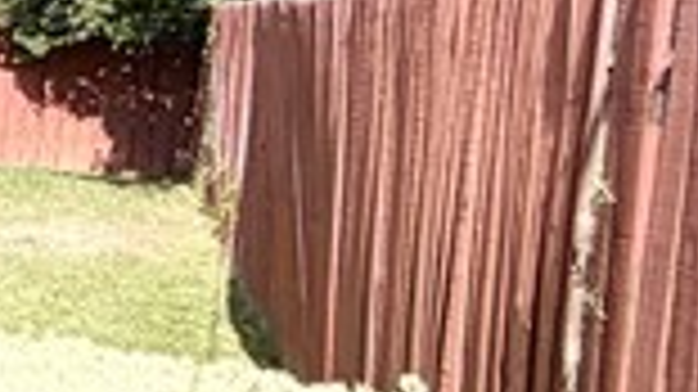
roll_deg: -0.7
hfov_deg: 12.0
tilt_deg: -2.5
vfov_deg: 12.0
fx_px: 1868
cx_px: -1319
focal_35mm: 101
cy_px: 135
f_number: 2.2
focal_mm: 2.22
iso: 25
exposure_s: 1/770
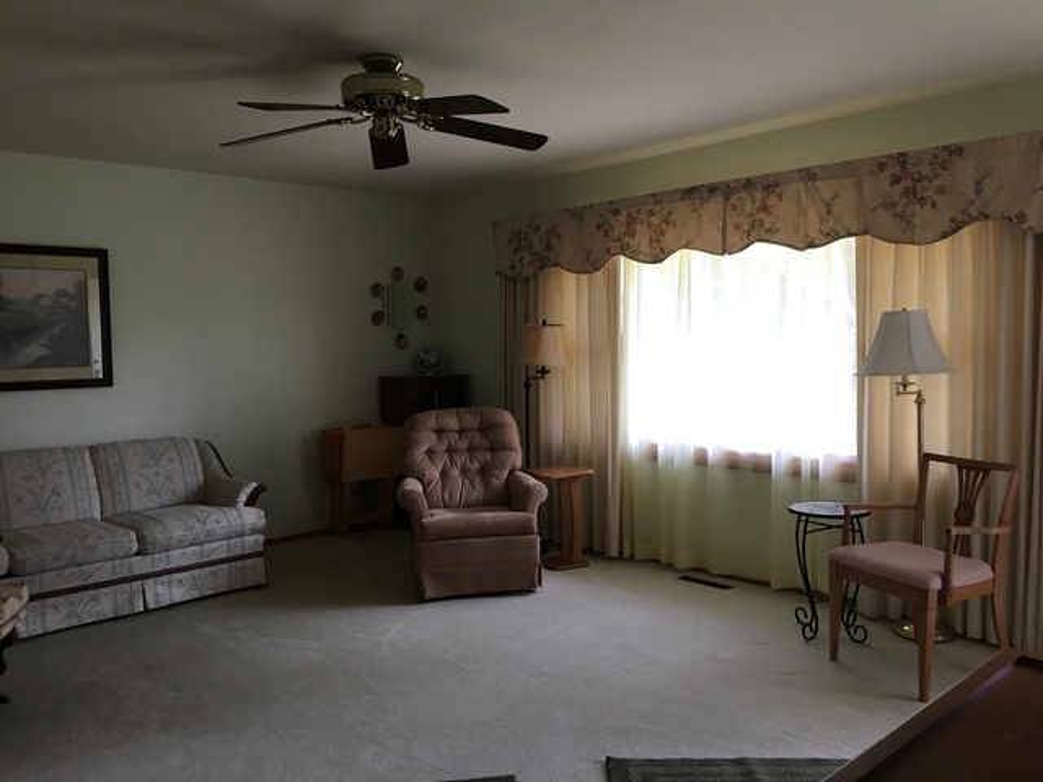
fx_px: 874
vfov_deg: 48.2
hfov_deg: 61.7
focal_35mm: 29
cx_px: 522
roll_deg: +1.0
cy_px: 391
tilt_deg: -3.1
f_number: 2.2
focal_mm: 4.15
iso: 25
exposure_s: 1/40
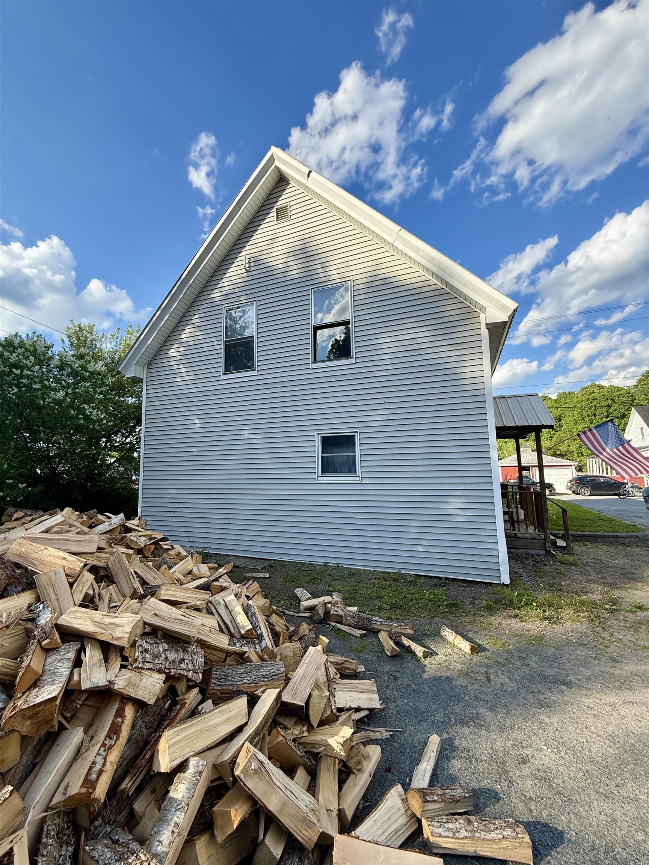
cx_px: 324
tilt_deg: +7.6
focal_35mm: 14
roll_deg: +1.5
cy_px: 432
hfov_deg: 85.7
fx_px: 350
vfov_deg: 102.1
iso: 64
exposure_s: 1/942
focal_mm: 2.22
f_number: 2.2
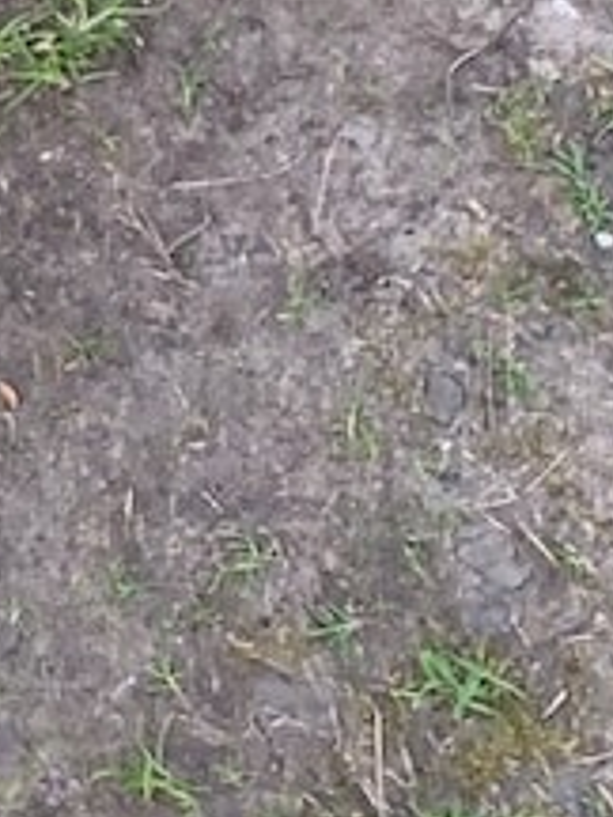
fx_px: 3636
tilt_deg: -55.7
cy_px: -734
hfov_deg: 9.1
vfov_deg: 11.7
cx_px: -605
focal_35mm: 154
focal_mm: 4.25
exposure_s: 1/96
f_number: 1.8
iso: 100
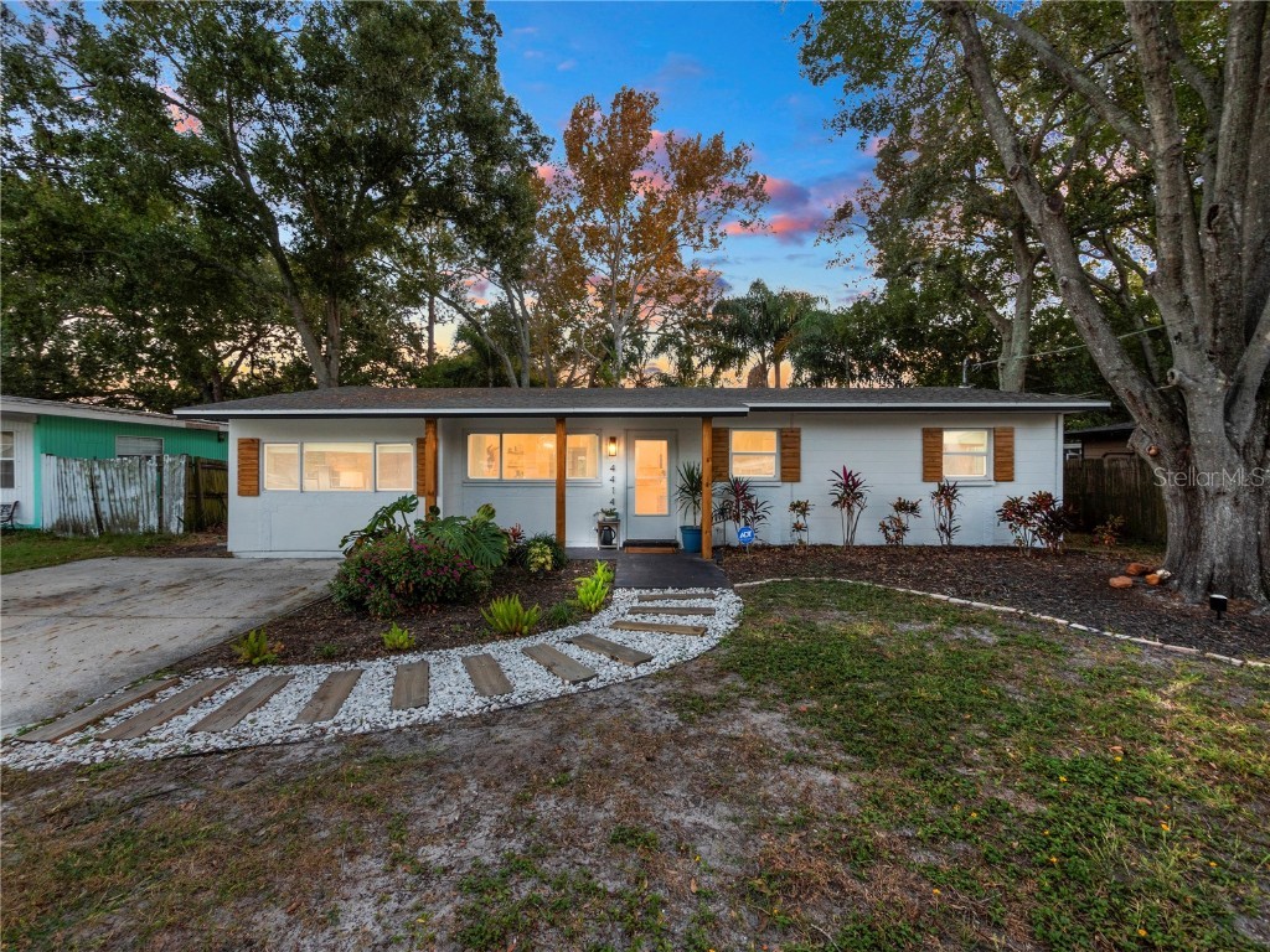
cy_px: 476
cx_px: 635
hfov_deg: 102.1
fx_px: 514
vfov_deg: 85.7
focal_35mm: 14
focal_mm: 7
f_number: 7.1
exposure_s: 1/80
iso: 250
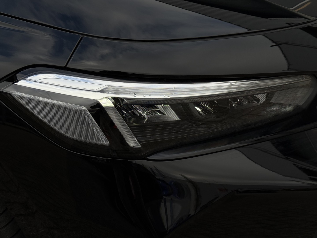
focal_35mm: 48
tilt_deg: -28.3
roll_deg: -1.4
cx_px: 158
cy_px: 119
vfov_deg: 30.3
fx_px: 440
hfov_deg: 39.7
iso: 64
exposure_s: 1/2342
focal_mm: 6.76
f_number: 1.78
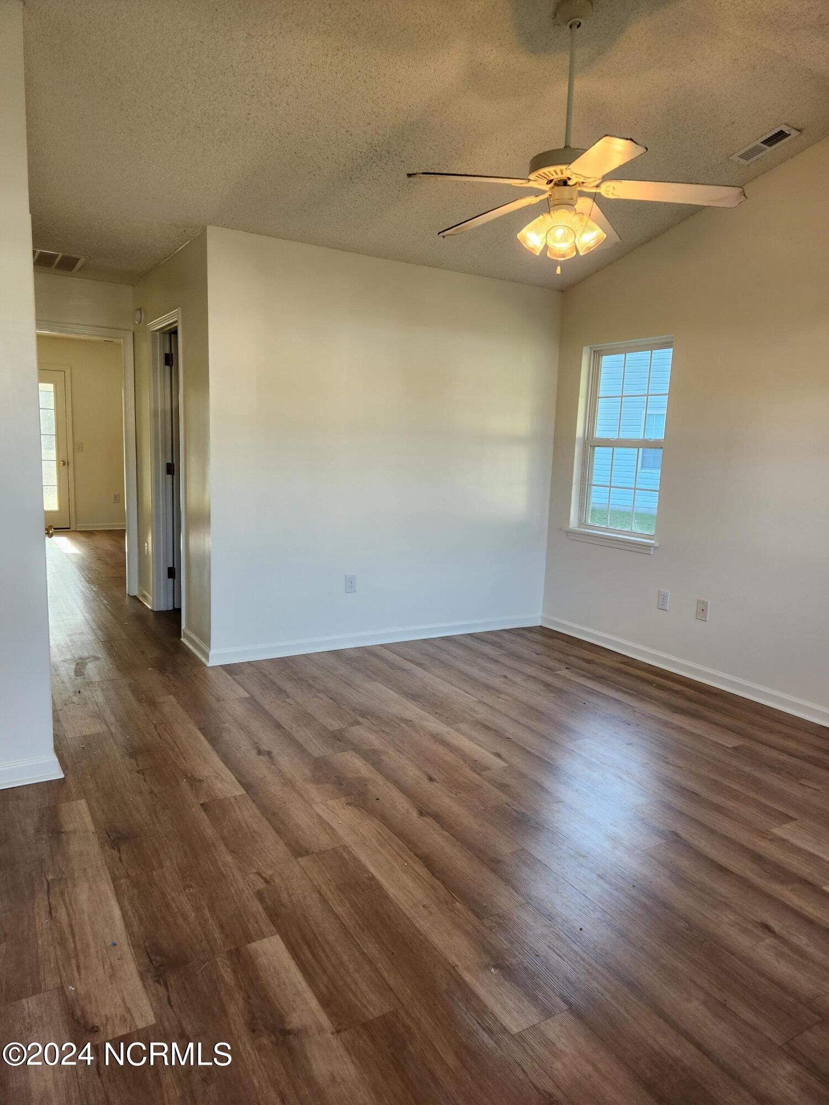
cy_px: 552
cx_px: 414
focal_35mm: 23
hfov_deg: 58.9
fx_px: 734
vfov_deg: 73.9
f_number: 1.8
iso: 80
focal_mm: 5.4
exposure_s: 1/120
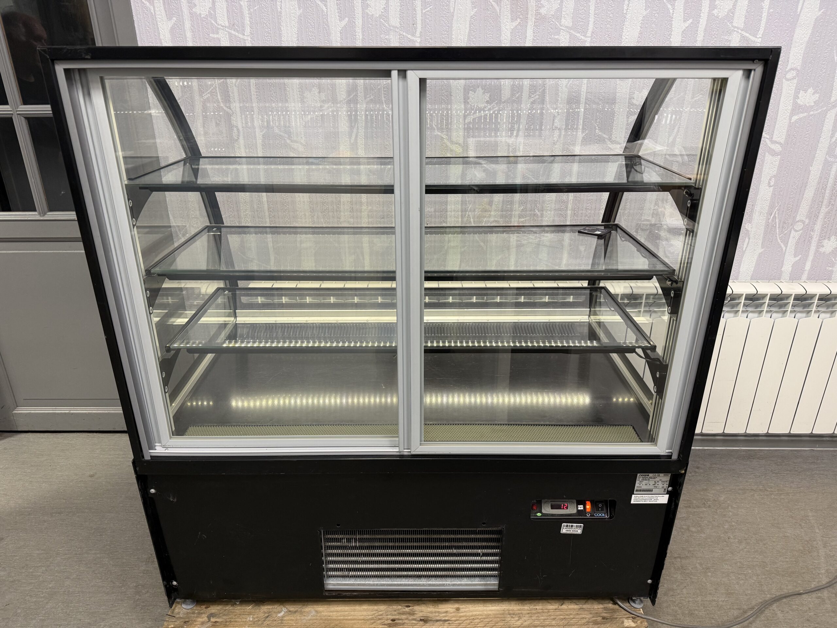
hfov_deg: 71.6
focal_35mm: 24
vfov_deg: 56.8
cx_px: 418
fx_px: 580
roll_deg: +0.0
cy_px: 314
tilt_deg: -23.9
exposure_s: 1/50
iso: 160
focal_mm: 6.76
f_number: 1.78
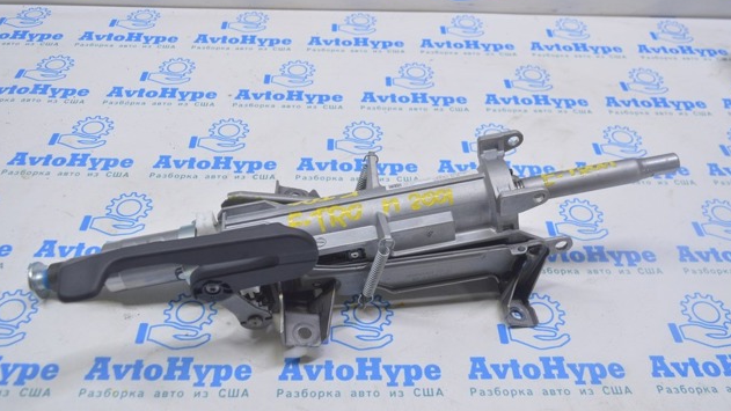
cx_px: 367
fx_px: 678
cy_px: 175
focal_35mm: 35
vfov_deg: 33.7
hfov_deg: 56.6
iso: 400
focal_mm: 22
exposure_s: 1/25
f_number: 5.6
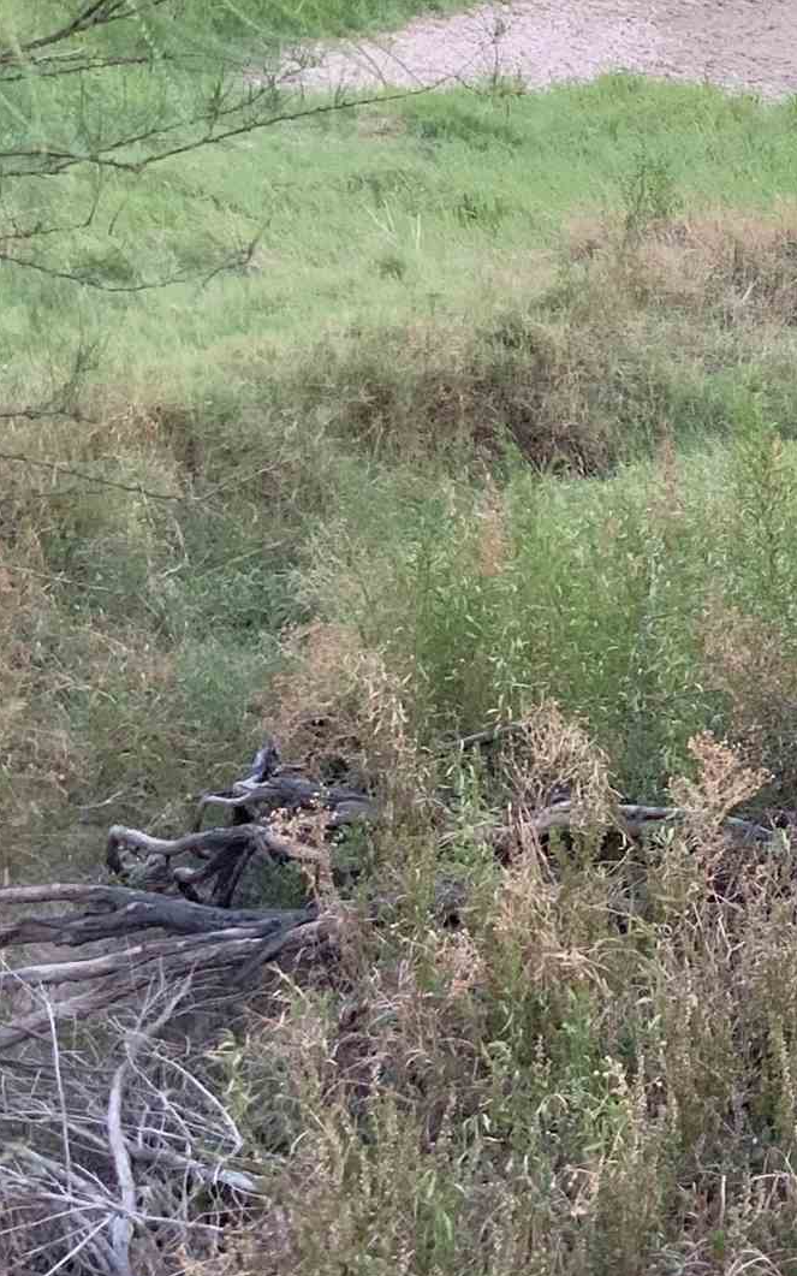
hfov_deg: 13.9
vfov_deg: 23.0
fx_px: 3093
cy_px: 268
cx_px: 1147
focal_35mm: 89
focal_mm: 3
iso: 50
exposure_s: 1/60
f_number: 1.8
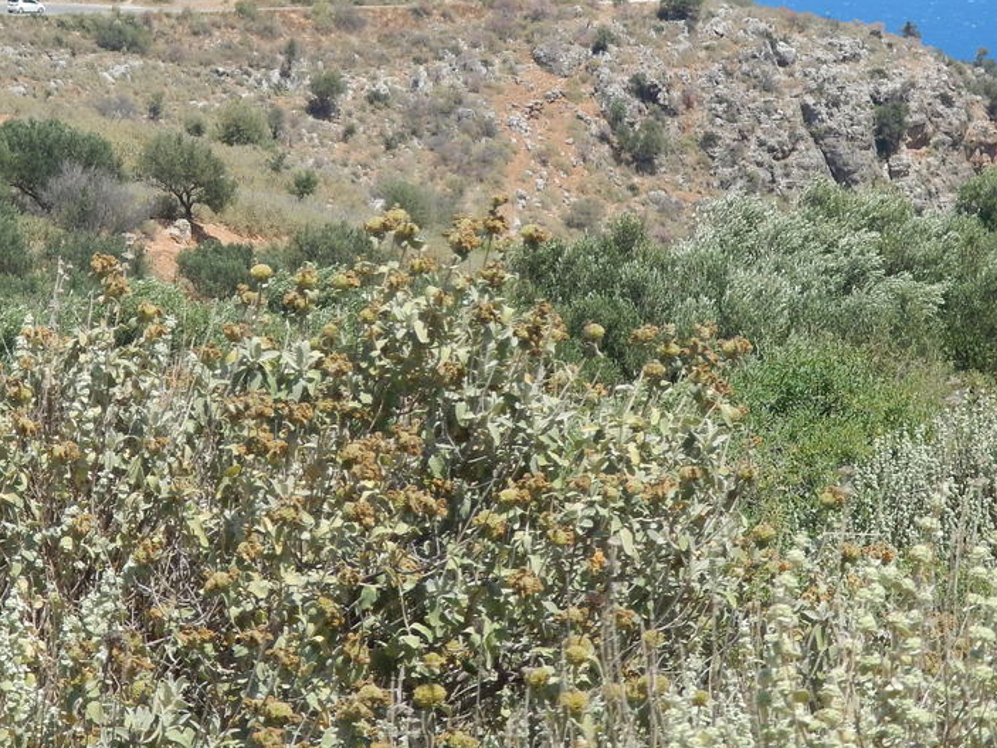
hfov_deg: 10.8
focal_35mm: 182
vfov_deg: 8.1
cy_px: 165
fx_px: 5241
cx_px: 245
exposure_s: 1/800
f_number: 4.6
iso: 125
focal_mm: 18
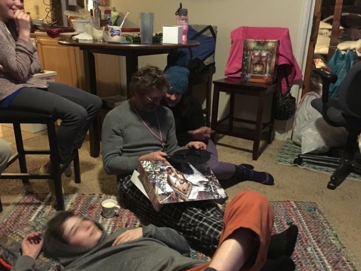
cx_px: 175
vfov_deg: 46.8
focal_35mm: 30
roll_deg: -0.5
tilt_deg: -18.2
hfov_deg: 60.0
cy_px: 134
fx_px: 313
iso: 250
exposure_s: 1/4
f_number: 2.2
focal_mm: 4.15
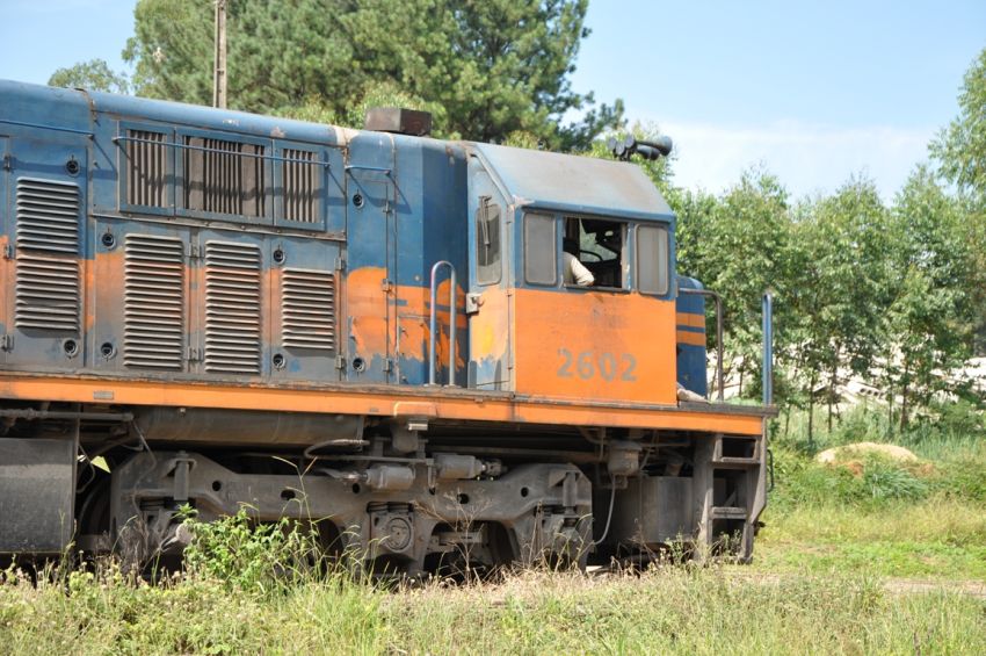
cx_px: 493
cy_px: 328
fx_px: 2545
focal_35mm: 93
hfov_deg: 21.9
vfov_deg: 14.7
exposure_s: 1/250
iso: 200
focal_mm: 62
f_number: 8
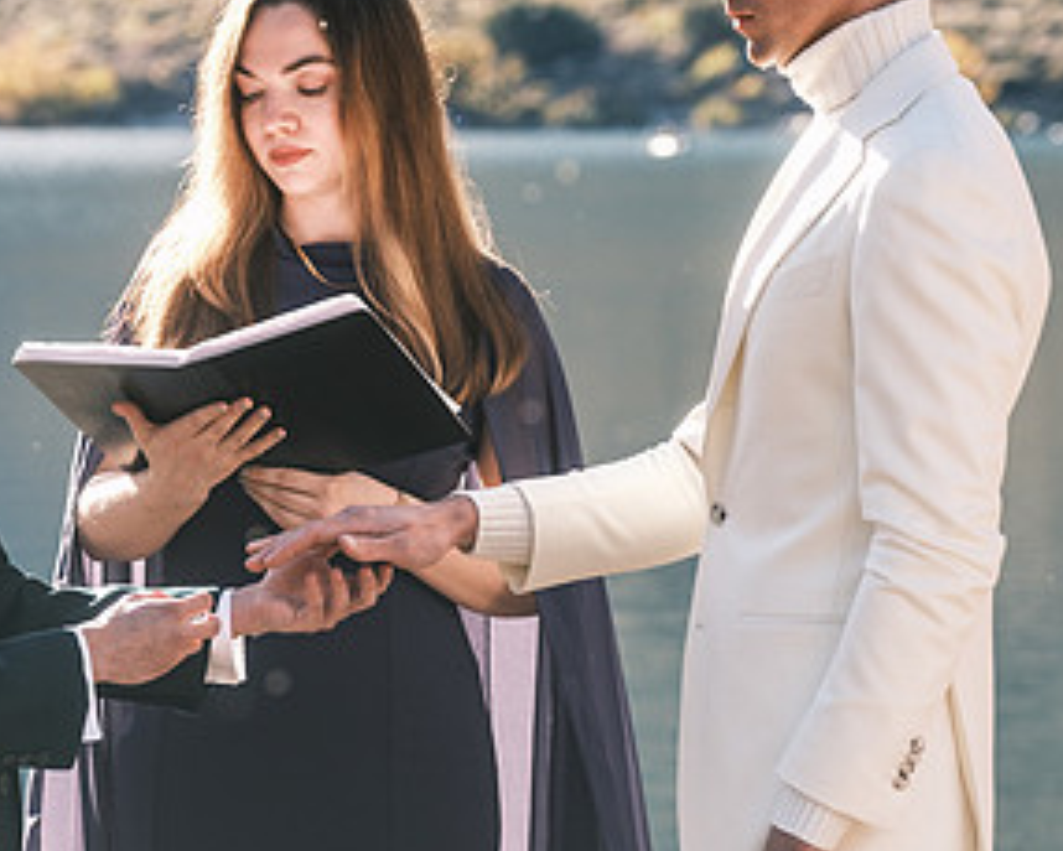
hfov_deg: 8.1
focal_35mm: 239
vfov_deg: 6.5
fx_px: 7522
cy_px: 772
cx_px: 275
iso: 200
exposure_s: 1/320
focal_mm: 63.4
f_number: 3.6
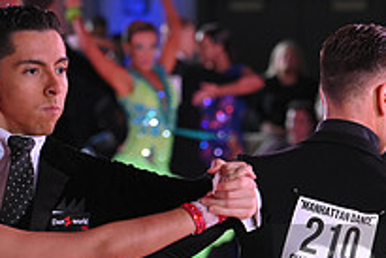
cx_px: 478
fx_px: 4399
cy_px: 274
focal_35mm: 410
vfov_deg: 3.4
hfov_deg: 5.0
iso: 1600
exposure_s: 1/200
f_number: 5.6
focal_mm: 145
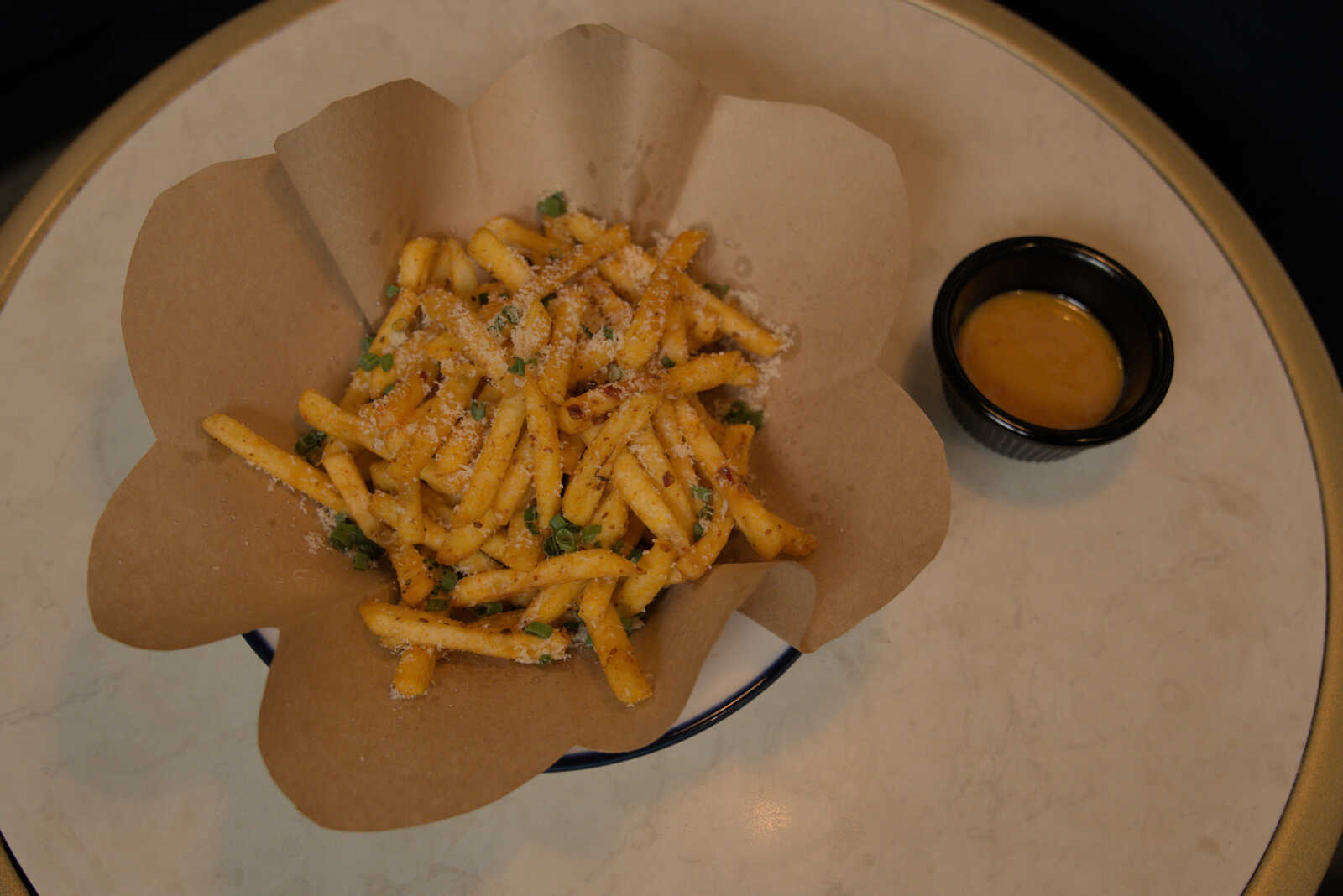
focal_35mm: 36
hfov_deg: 53.1
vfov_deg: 36.9
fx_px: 1343
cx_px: 672
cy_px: 448
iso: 2000
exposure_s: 1/125
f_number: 3.5
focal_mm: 24
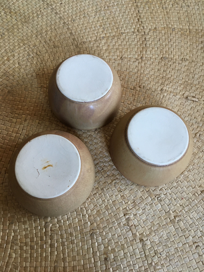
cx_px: 102
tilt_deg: -68.9
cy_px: 136
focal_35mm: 29
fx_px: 228
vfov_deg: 61.7
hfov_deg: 48.2
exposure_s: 1/33
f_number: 2.2
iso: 200
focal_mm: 4.15
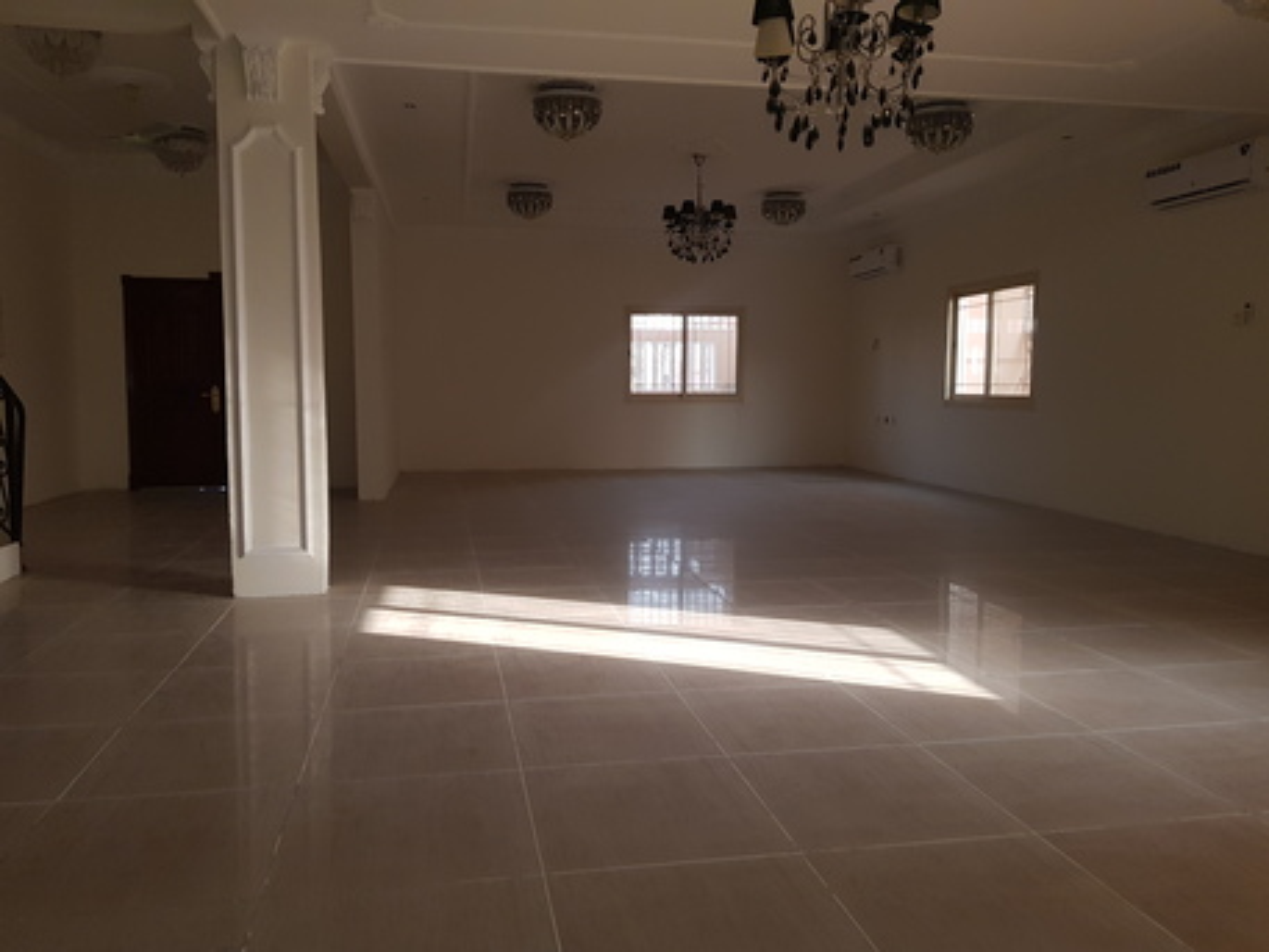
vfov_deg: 53.1
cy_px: 476
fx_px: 953
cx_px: 634
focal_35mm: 26
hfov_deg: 67.3
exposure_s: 1/50
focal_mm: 4.2
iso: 100
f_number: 1.7
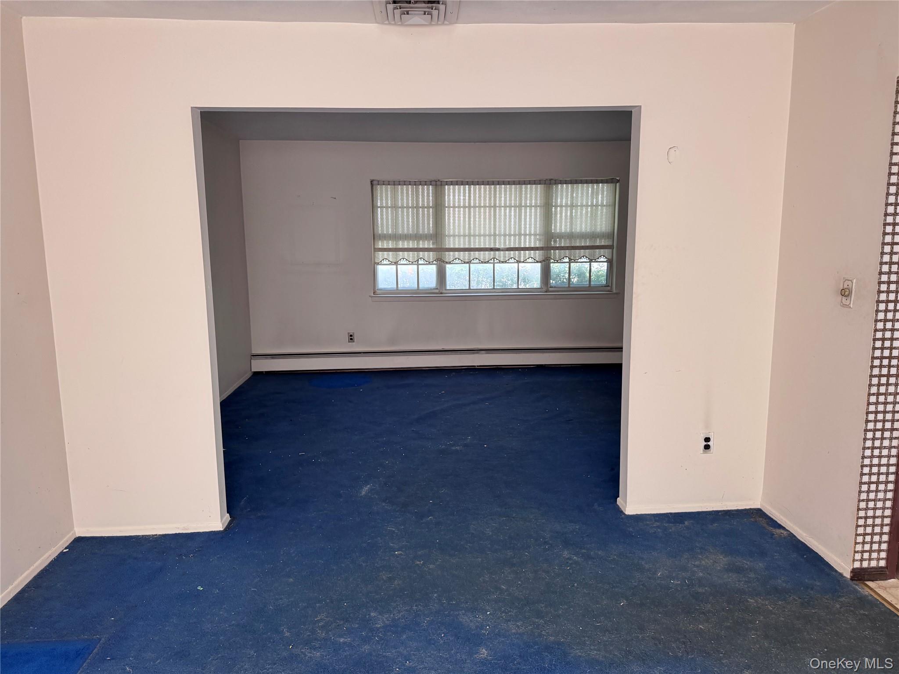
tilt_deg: -8.2
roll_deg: +1.3
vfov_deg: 56.8
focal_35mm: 24
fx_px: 623
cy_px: 337
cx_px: 450
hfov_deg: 71.6
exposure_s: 1/121
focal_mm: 6.76
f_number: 1.78
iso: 160
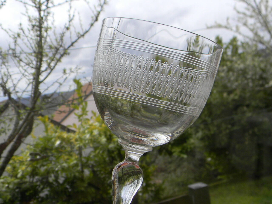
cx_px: 136
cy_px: 102
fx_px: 220
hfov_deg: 63.4
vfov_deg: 49.7
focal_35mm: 28
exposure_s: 1/213
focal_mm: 5
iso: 80
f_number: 7
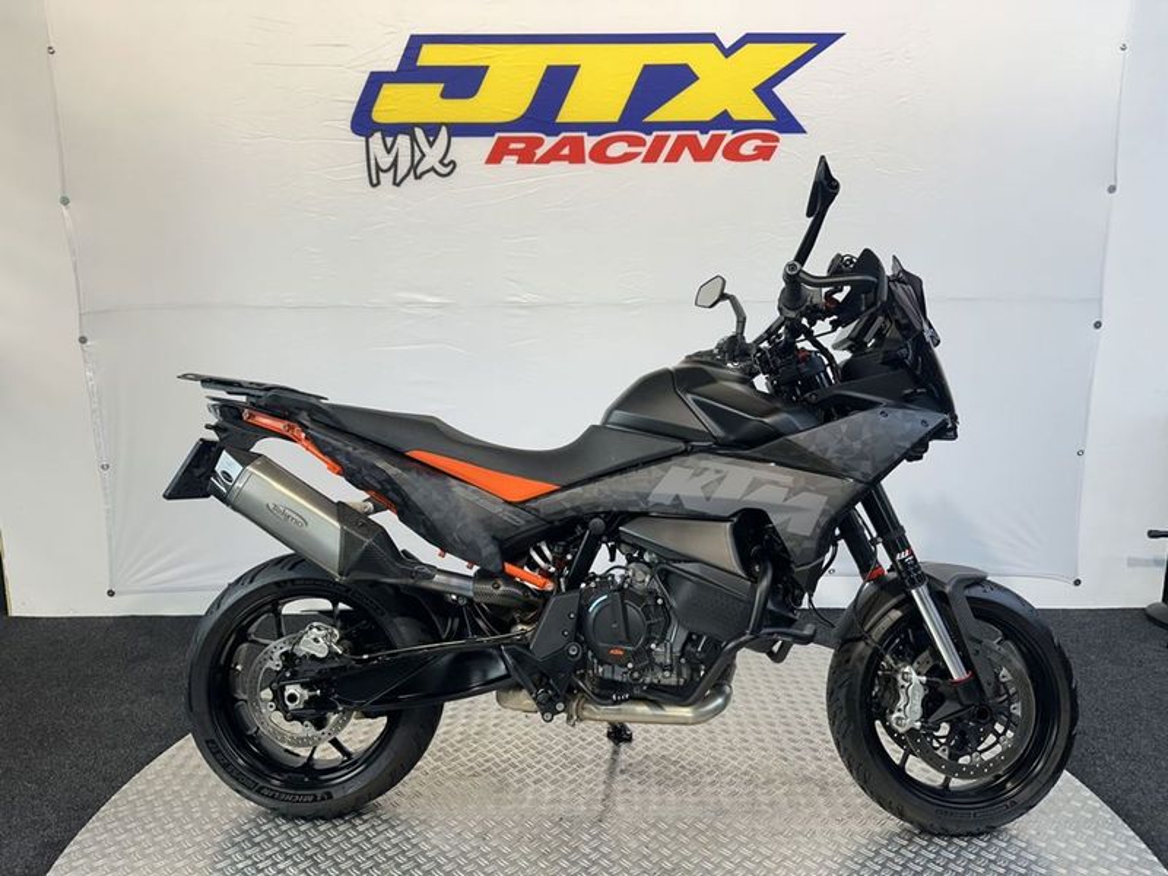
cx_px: 584
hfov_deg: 71.6
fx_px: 810
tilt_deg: -11.4
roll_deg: -1.4
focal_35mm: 24
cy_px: 438
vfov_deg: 56.8
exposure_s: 1/100
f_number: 1.78
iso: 64
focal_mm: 6.86
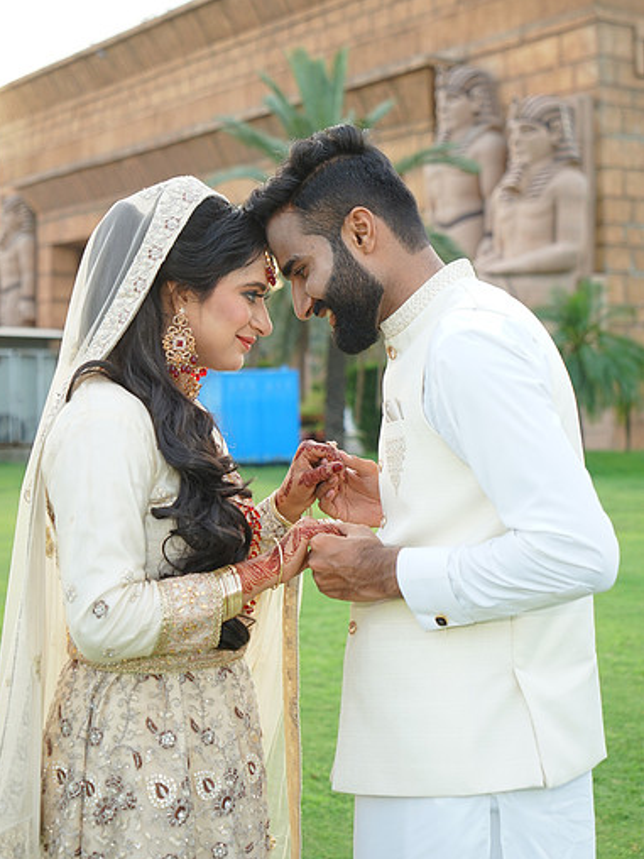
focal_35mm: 56
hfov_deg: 26.1
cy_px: 392
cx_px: 319
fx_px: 1389
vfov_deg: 34.3
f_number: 4
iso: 320
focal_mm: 51
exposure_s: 1/200
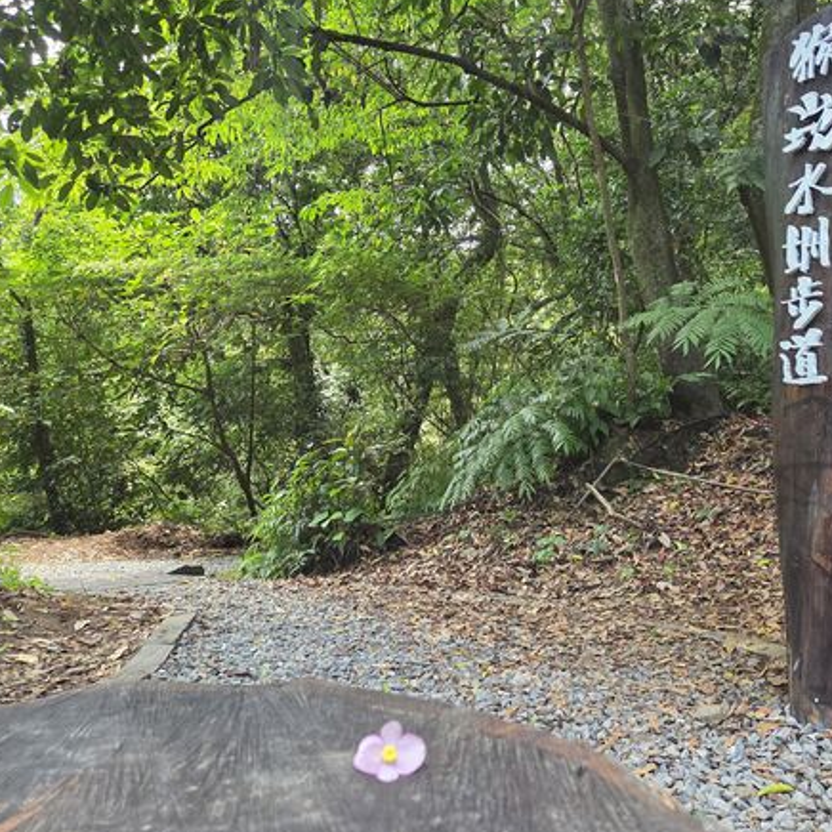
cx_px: 498
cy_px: 405
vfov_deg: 57.3
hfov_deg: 56.9
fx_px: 761
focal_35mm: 28
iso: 160
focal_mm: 5.4
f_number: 1.8
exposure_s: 1/180
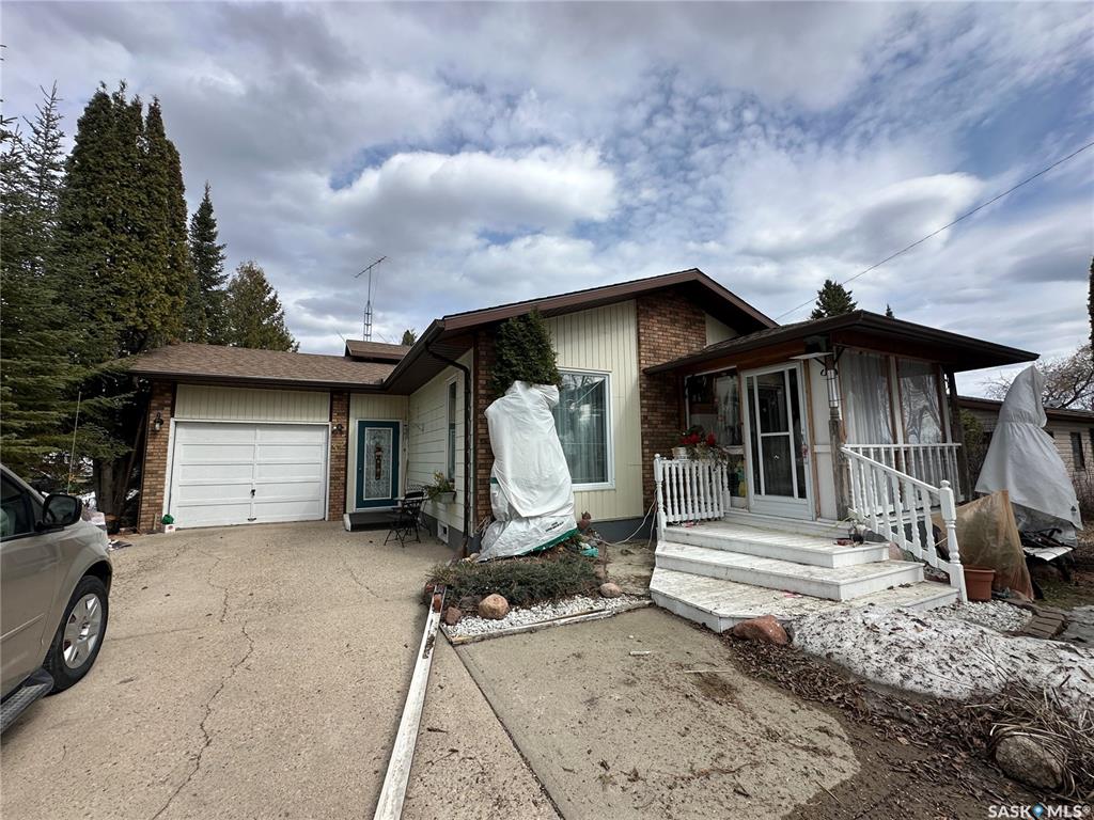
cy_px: 410
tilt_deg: +6.2
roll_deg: +0.9
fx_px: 442
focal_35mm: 14
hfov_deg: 102.1
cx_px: 547
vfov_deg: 85.7
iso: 50
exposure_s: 1/1887
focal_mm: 2.22
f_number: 2.2
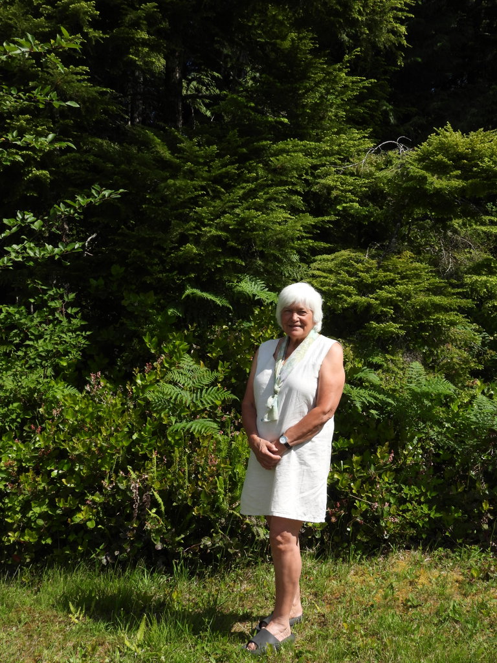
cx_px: 248
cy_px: 332
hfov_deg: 36.0
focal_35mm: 40
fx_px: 766
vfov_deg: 46.8
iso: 100
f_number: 4
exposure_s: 1/800
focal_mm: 7.1
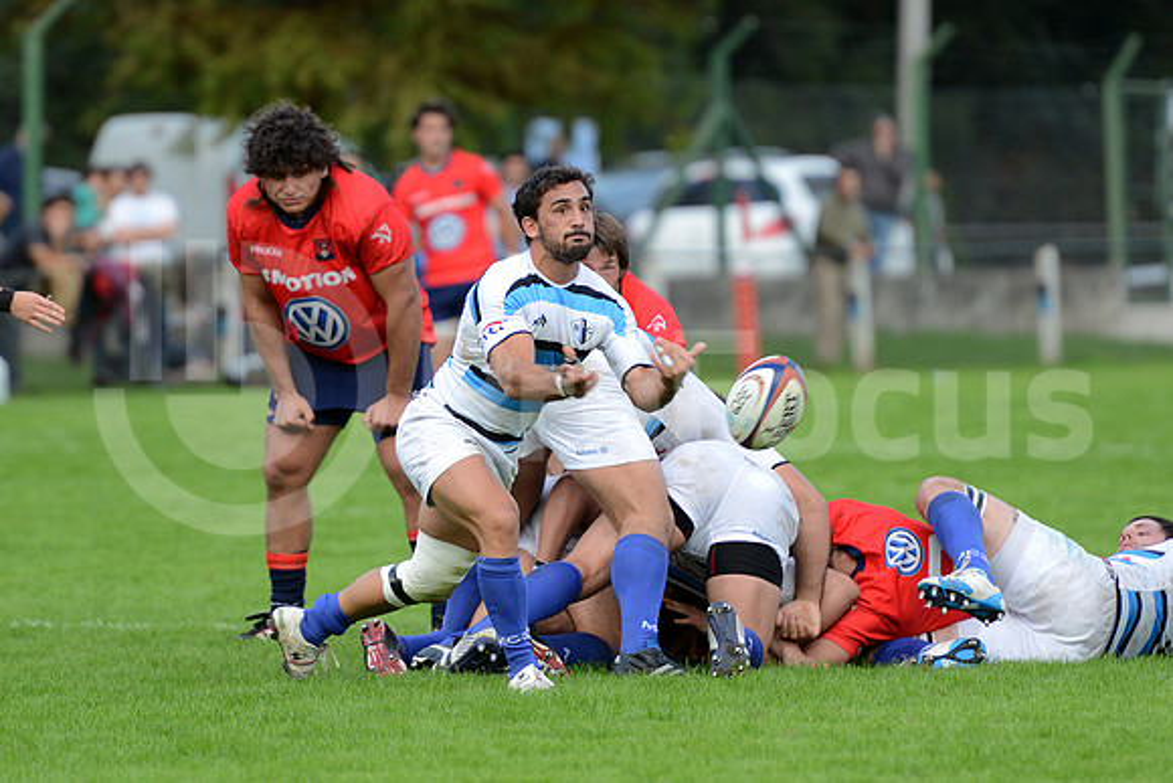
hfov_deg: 7.6
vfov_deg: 5.1
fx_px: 8799
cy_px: 392
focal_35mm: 270
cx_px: 586
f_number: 4
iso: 800
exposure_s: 1/500
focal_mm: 270
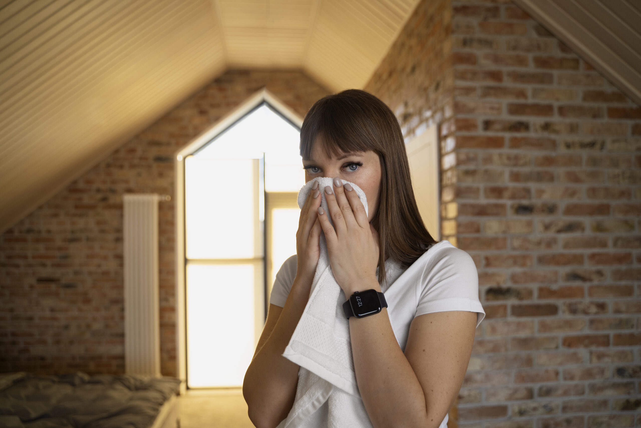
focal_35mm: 28
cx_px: 320
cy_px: 214
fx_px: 499
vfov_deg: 46.4
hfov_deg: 65.5
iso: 400
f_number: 2.8
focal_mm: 28
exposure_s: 1/250
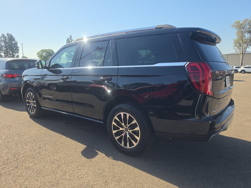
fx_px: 167
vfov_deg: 58.9
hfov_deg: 73.9
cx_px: 126
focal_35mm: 23
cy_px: 94
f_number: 1.4
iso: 65
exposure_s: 1/6148
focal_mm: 6.5
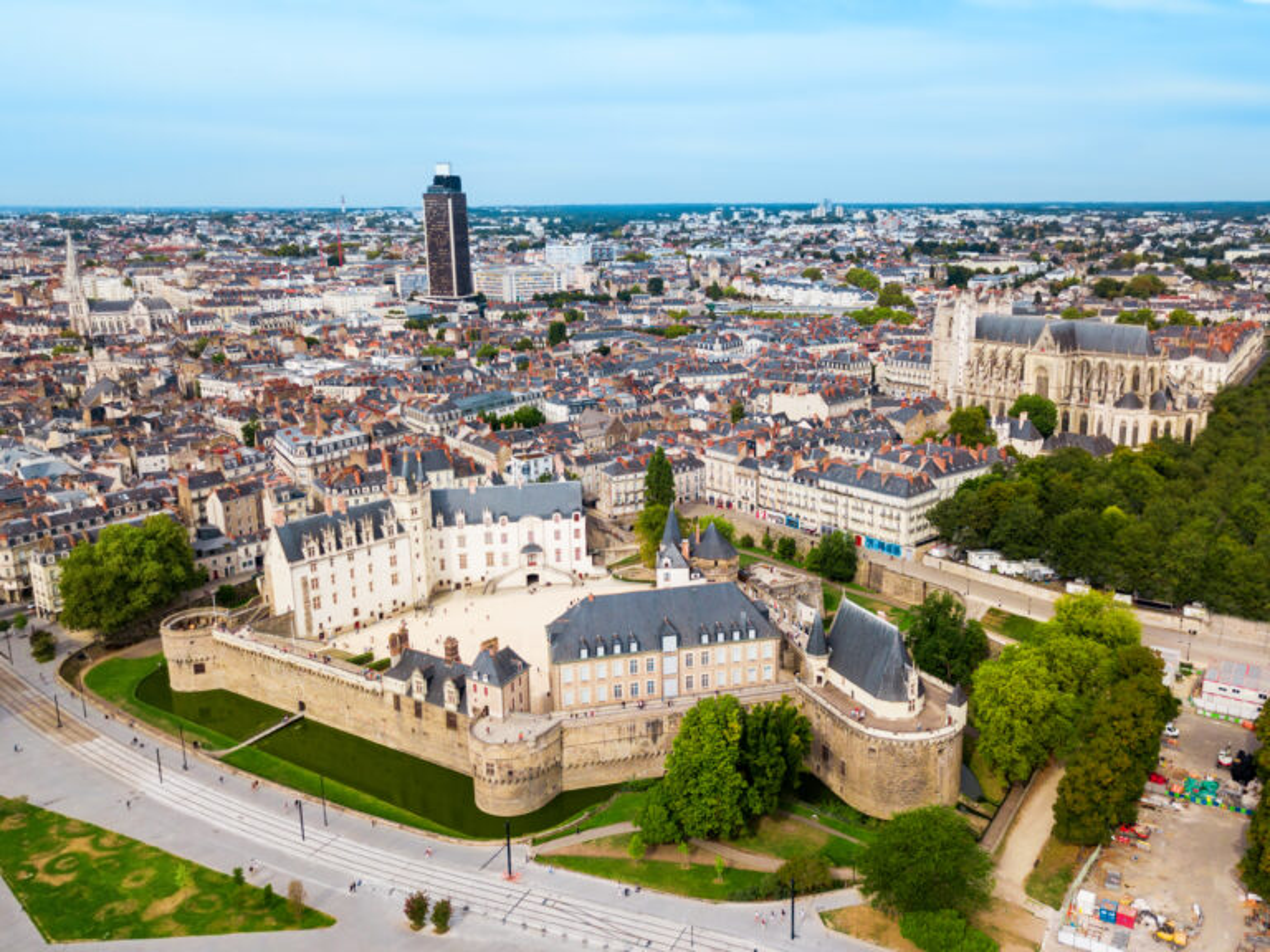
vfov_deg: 53.1
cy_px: 476
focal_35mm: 26
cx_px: 635
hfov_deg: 67.3
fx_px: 954
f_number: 2.2
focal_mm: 4.7
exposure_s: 1/1200
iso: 100
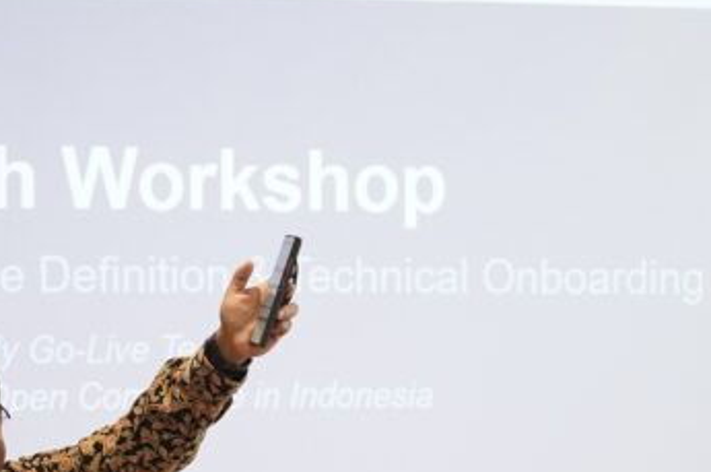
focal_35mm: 208
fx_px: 4102
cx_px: 218
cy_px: 479
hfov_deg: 9.9
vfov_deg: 6.6
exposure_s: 1/200
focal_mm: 70
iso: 5000
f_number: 4
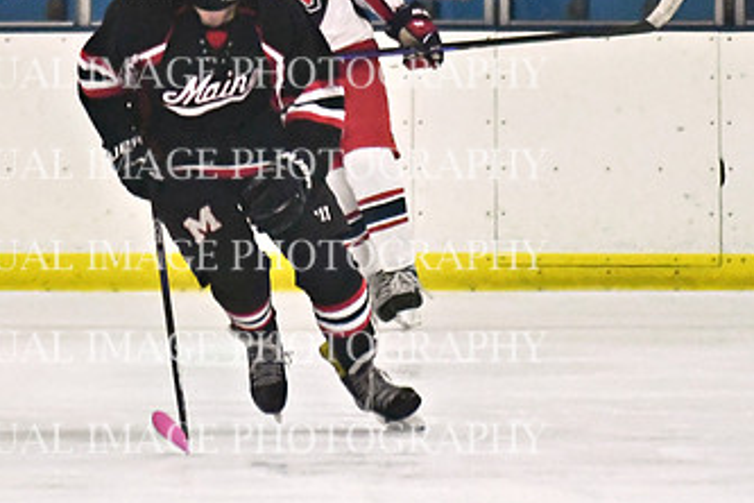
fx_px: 14597
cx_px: 220
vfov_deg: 2.0
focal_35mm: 697
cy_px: 210
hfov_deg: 3.0
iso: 6400
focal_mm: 200
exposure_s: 1/1600
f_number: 2.8
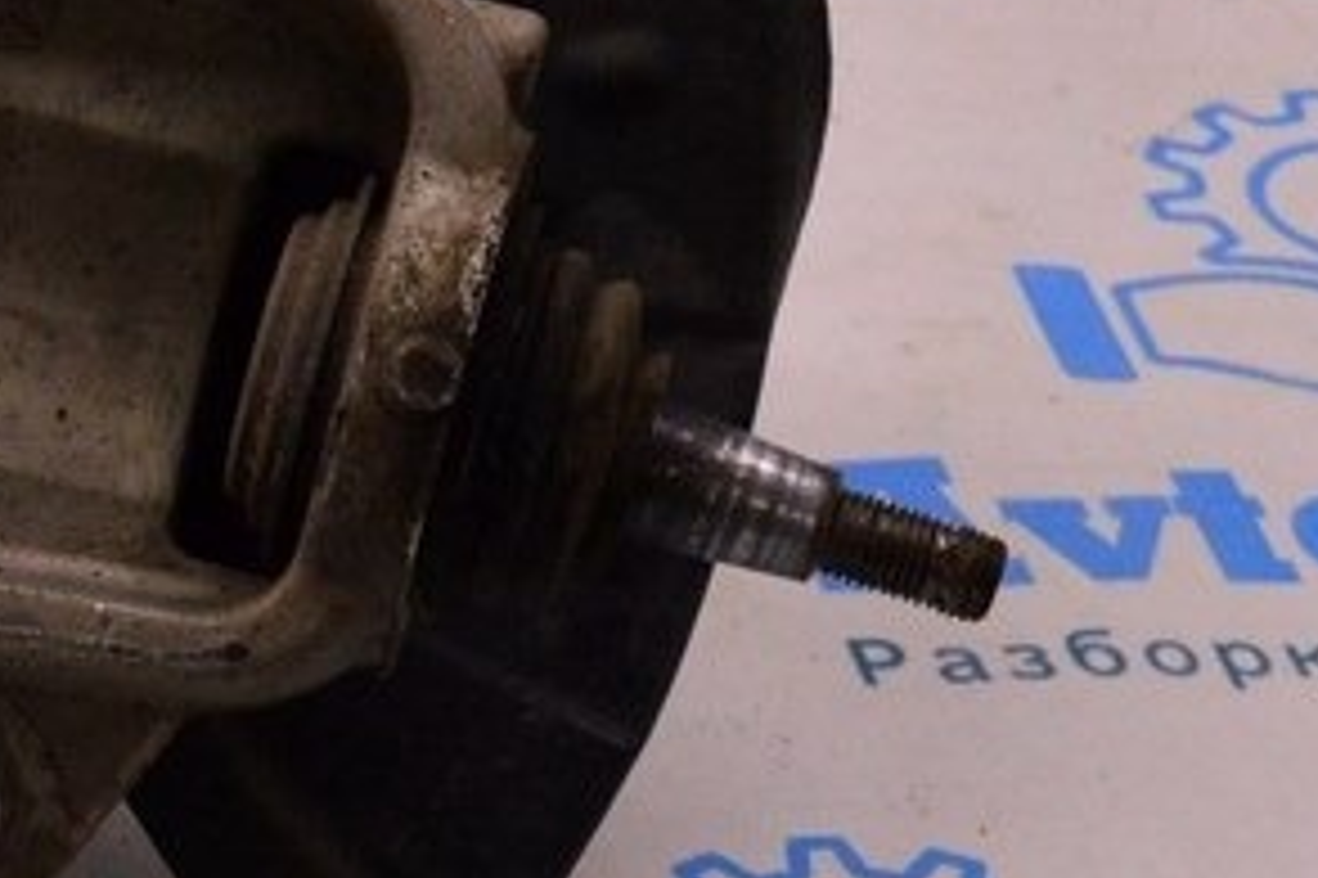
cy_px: 110
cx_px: -391
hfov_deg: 10.6
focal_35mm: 189
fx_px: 6915
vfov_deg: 7.2
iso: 1600
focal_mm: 36
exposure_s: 1/125
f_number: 8
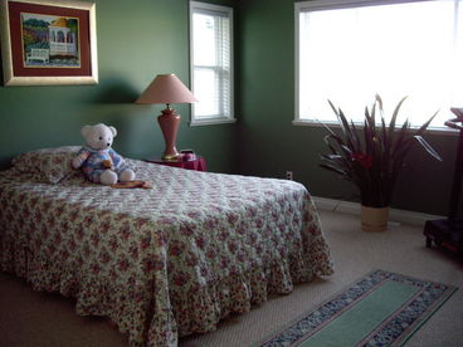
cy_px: 174
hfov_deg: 49.0
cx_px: 232
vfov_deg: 37.7
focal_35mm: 38
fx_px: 508
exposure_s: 1/40
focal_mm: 6.2
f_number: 2.7
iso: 200
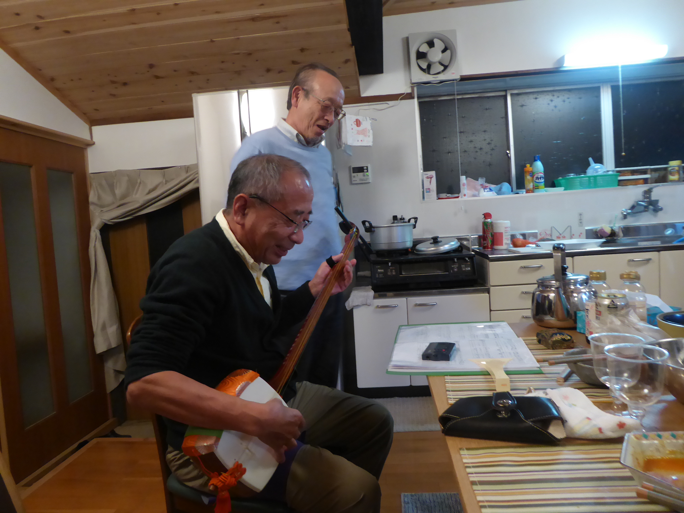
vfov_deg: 54.9
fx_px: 494
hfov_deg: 69.4
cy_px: 256
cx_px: 342
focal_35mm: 25
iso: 400
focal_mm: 4.3
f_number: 3.3
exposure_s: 1/13
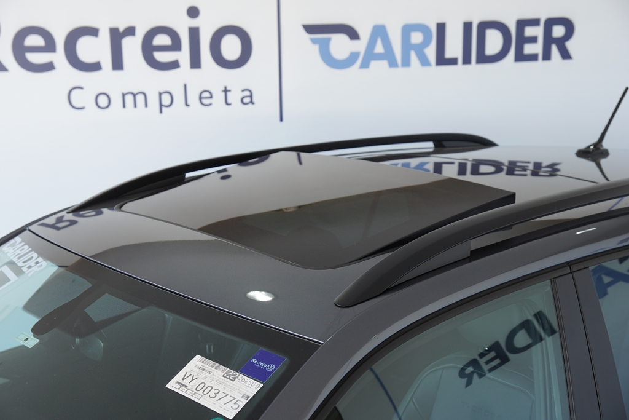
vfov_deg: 24.4
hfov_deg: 35.9
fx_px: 970
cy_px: 210
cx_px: 314
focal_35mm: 56
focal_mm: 37
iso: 200
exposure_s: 1/60
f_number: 4
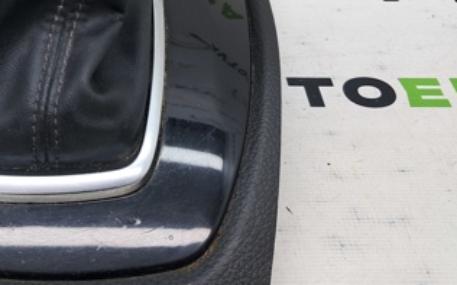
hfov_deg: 34.0
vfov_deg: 21.8
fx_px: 722
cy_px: 25
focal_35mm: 58
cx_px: 84
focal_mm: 4
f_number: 1.8
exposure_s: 1/50
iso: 50
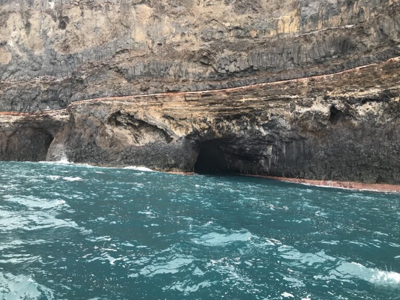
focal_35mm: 28
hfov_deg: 63.4
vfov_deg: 49.7
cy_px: 150
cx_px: 200
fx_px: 324
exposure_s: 1/315
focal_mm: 3.99
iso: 20
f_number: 1.8
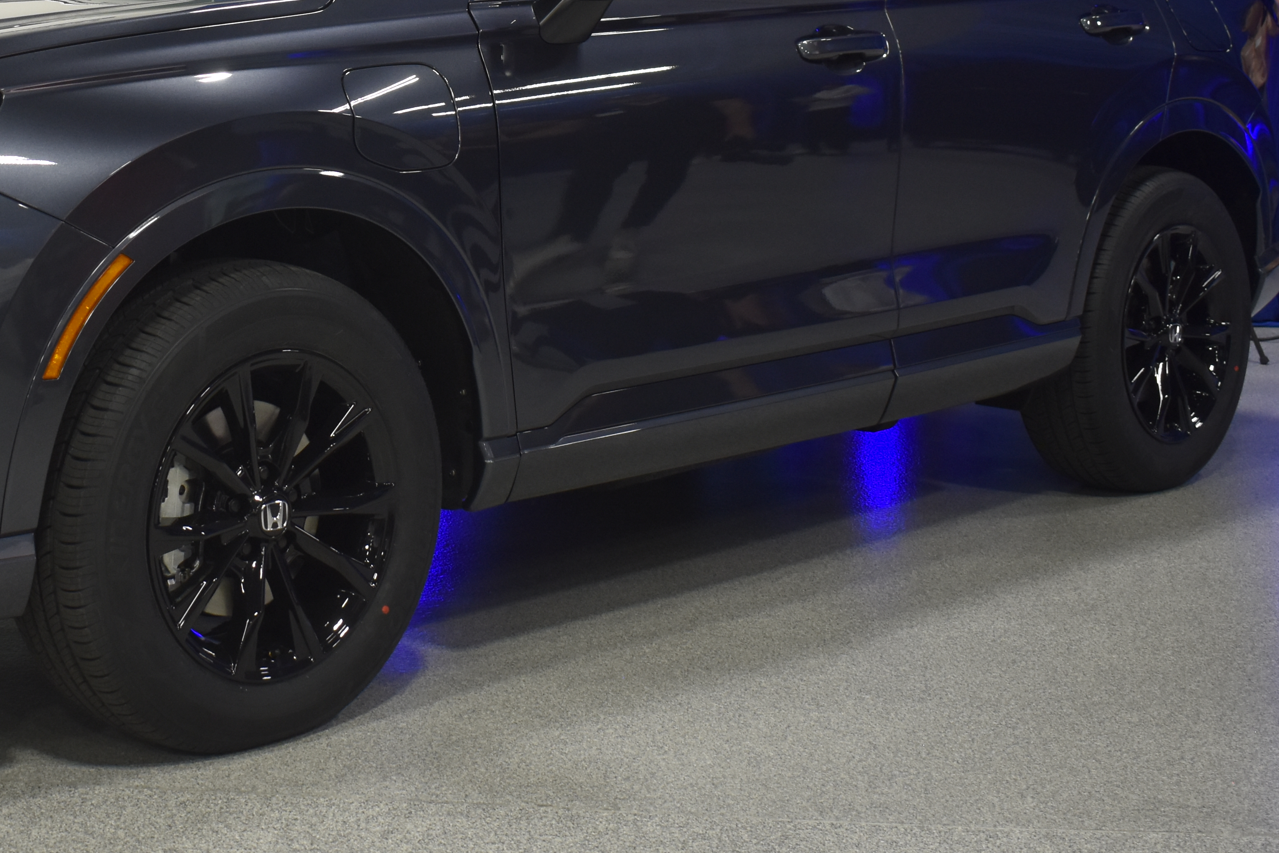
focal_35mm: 67
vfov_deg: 20.0
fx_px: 2379
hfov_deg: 29.4
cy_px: 134
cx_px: 250
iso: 560
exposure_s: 1/60
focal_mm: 23
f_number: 4
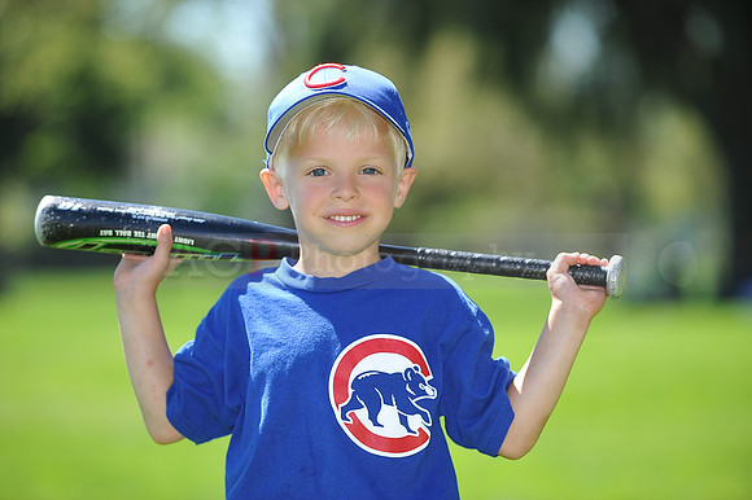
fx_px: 4175
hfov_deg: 10.3
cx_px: 376
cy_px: 250
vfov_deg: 6.9
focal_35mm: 200
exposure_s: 1/500
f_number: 4.5
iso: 200
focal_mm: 200
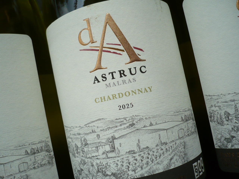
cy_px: 90
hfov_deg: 52.6
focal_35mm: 35
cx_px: 120
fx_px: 242
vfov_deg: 40.7
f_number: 2.8
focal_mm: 5.8
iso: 100
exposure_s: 1/200
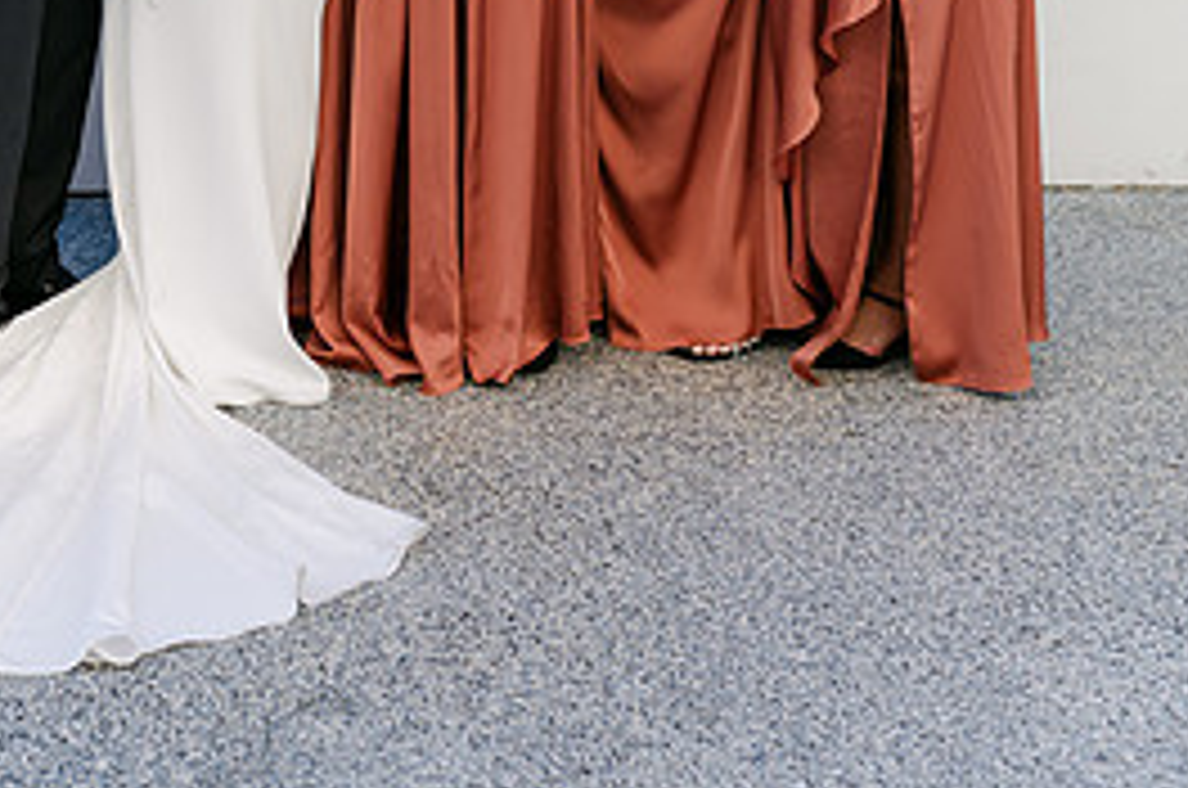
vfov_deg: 17.1
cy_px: -63
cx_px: 108
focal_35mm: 77
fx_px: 2536
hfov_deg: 25.5
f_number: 4
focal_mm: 35
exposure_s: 1/500
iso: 100
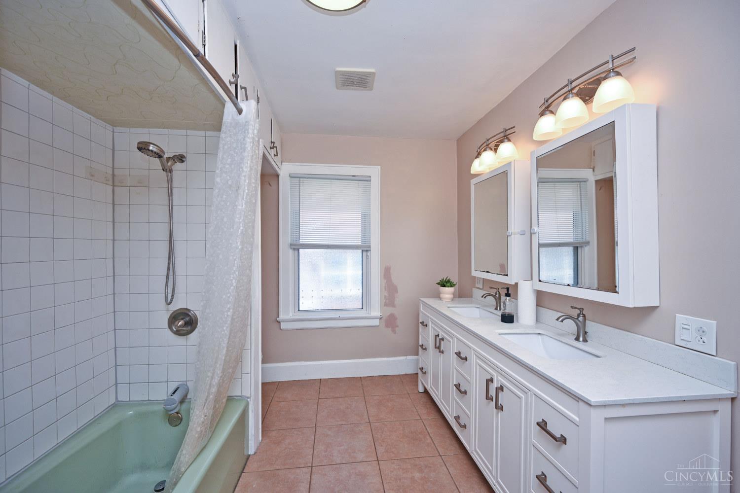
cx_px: 370
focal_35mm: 14
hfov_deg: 104.3
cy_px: 246
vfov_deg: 81.2
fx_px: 288
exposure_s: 1/125
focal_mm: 14
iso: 180
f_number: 5.6
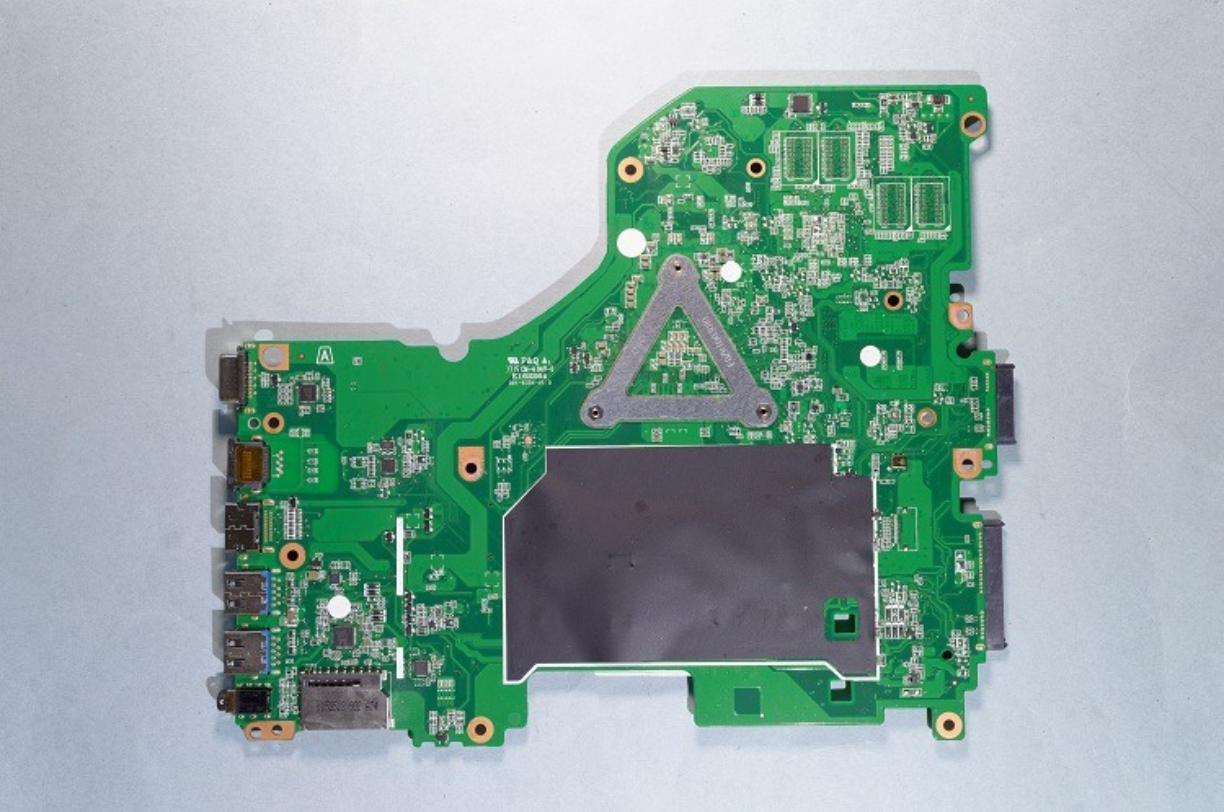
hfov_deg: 57.3
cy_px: 406
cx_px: 612
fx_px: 1121
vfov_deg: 39.9
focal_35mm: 33
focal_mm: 22
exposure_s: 1/5
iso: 100
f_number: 8
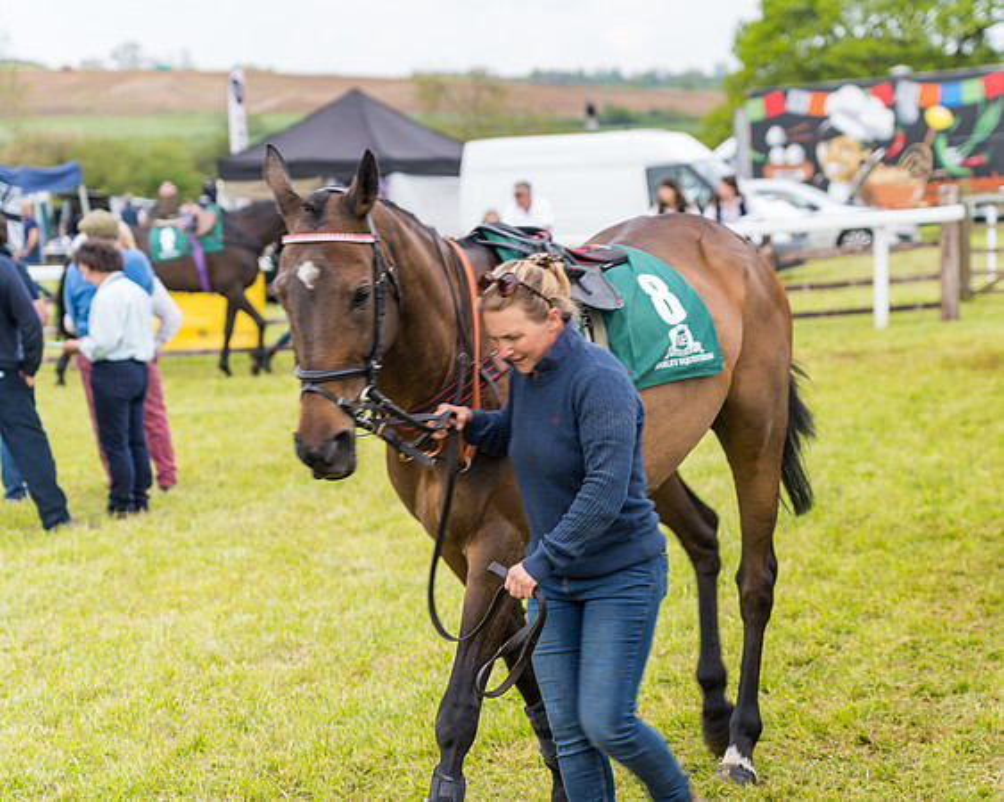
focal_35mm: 107
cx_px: 577
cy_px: 404
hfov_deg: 18.0
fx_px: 3164
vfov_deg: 14.5
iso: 50
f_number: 4
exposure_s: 1/125
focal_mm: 93
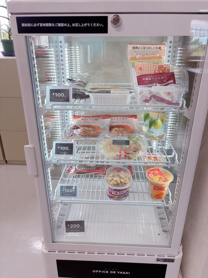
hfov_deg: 53.1
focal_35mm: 26
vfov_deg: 67.3
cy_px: 139
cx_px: 104
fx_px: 208
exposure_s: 1/146
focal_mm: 5.96
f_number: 1.6
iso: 50
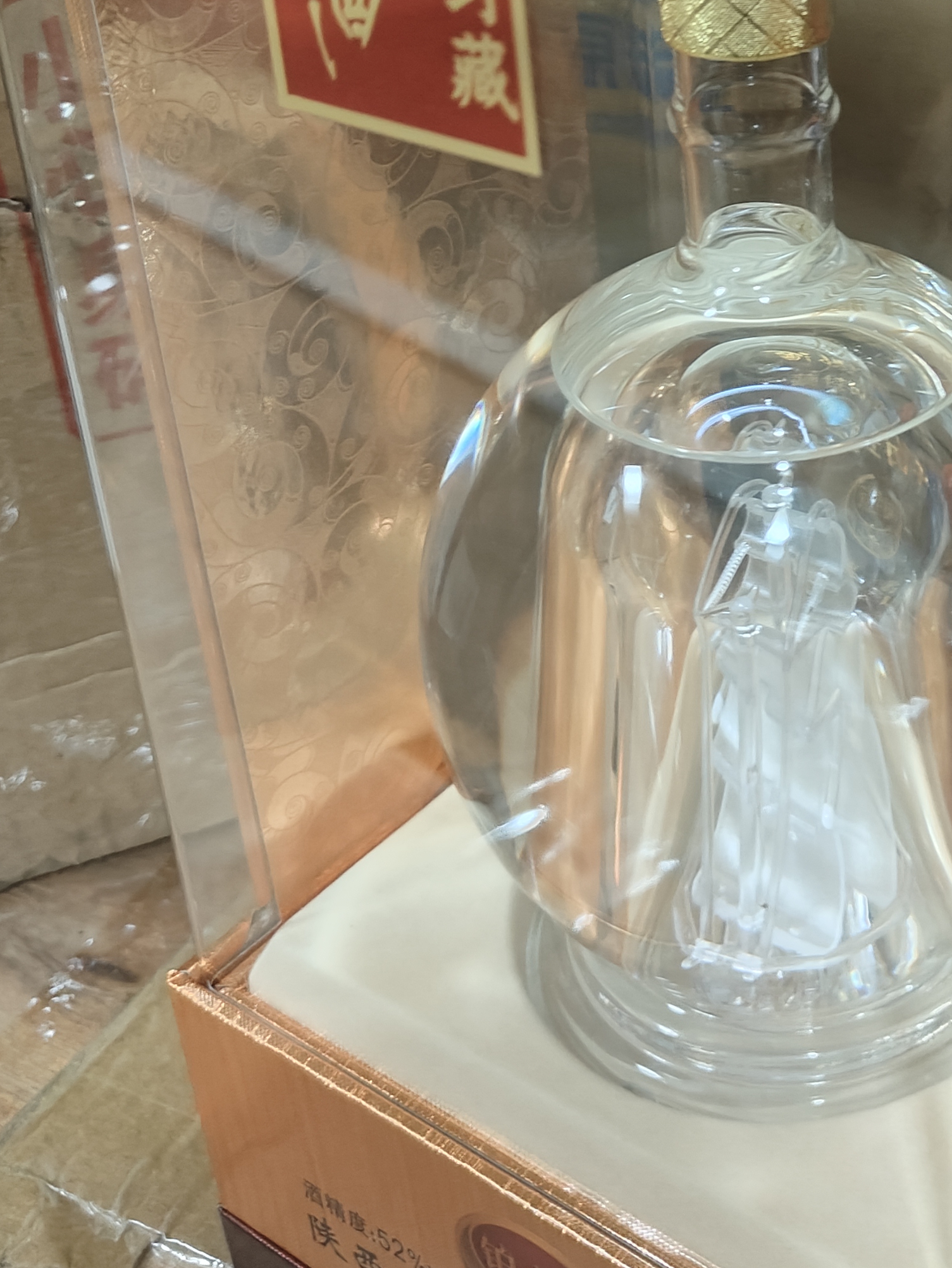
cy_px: 204
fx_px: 1796
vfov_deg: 37.1
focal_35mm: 49
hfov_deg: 28.3
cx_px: 894
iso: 1000
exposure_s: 1/33
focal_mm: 5.59
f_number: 1.8
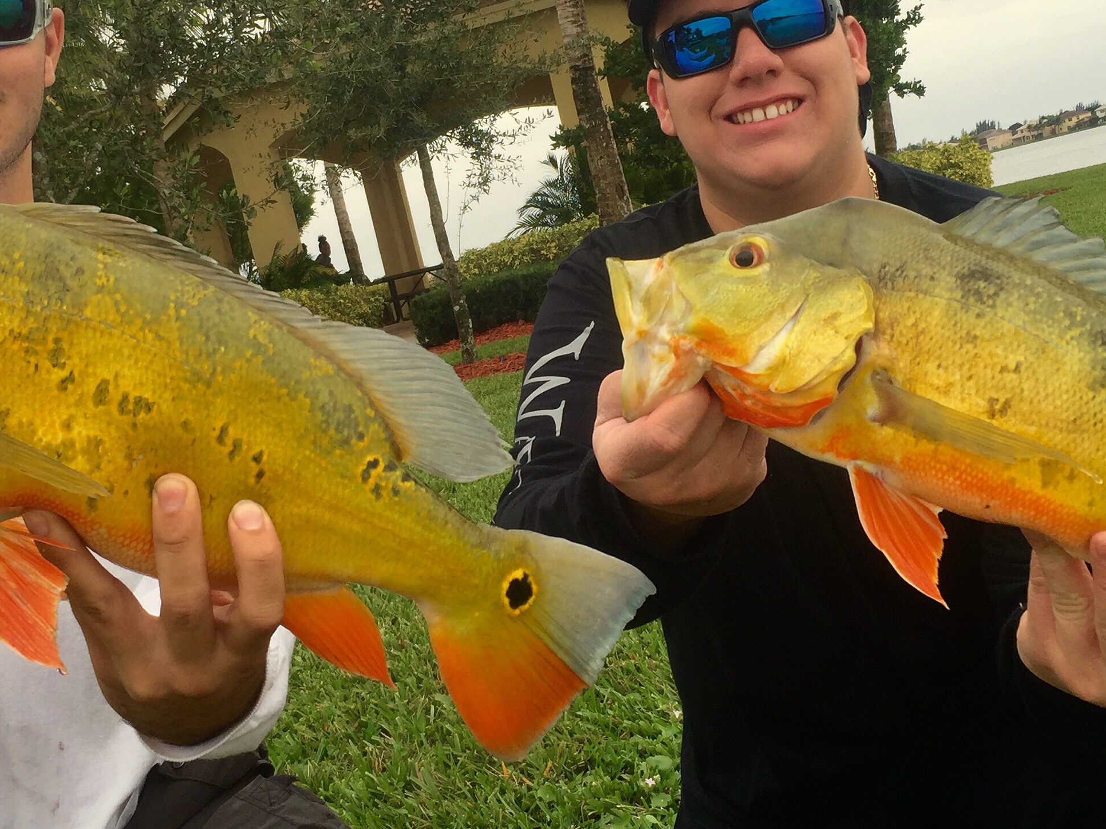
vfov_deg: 29.6
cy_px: 342
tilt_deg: -1.9
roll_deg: +11.8
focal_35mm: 49
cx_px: 479
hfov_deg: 38.8
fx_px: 1565
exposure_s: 1/391
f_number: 2.2
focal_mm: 4.15
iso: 32
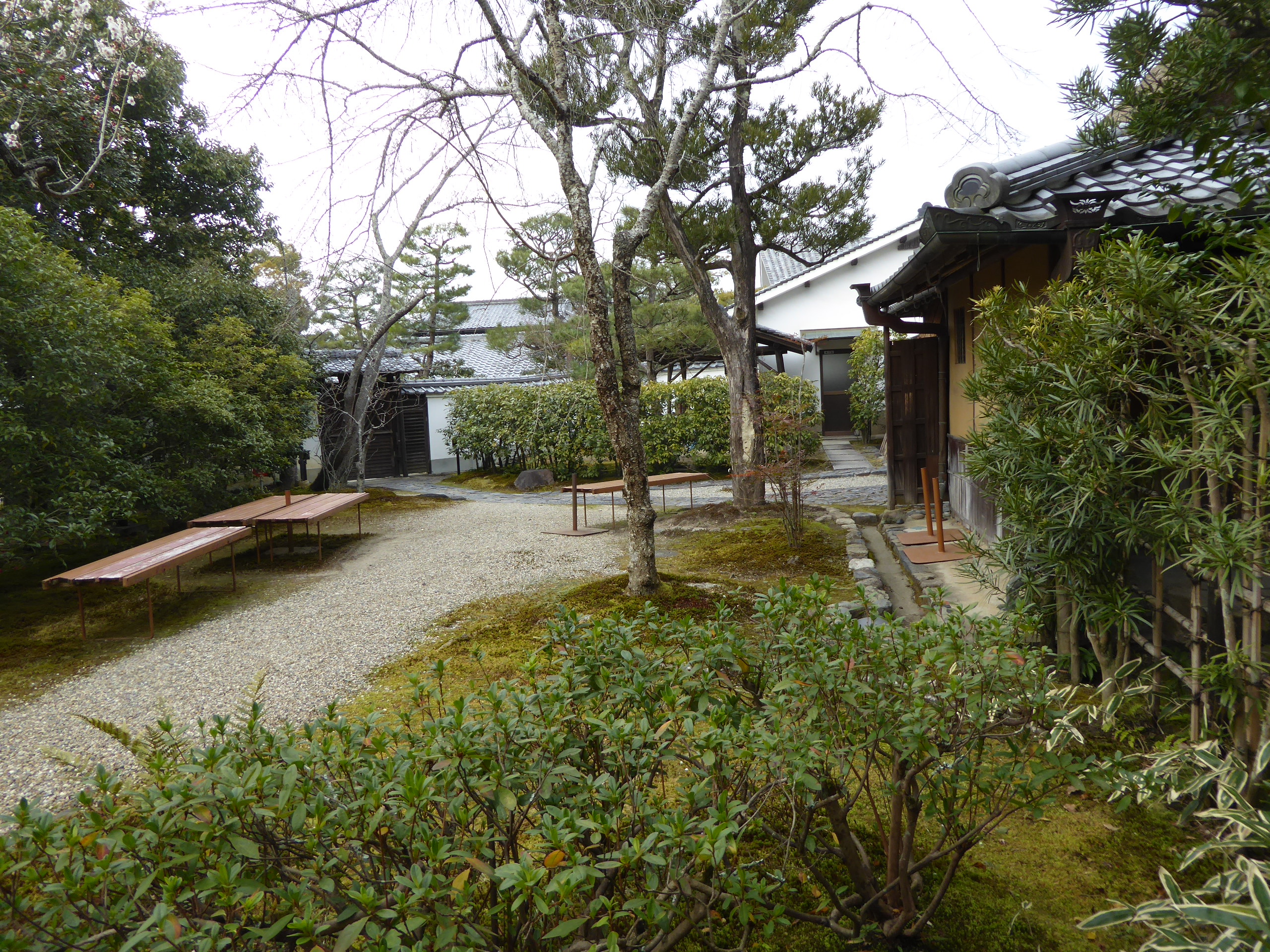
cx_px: 635
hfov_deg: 69.4
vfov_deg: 54.9
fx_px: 917
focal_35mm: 25
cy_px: 476
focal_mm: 4.3
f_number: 3.3
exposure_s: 1/100
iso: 100
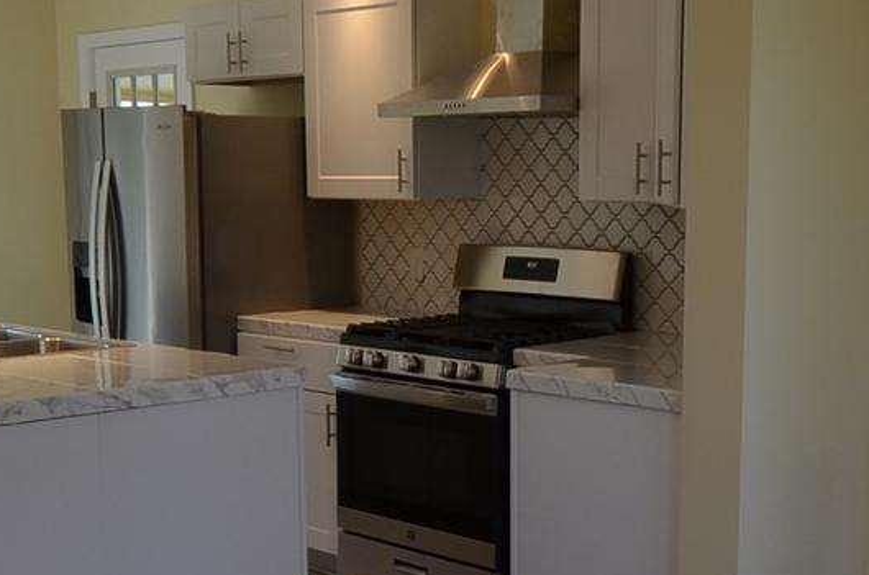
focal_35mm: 58
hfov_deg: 34.5
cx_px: 423
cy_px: 374
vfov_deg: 23.2
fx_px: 1397
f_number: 5.6
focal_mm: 10
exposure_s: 1/125
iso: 250
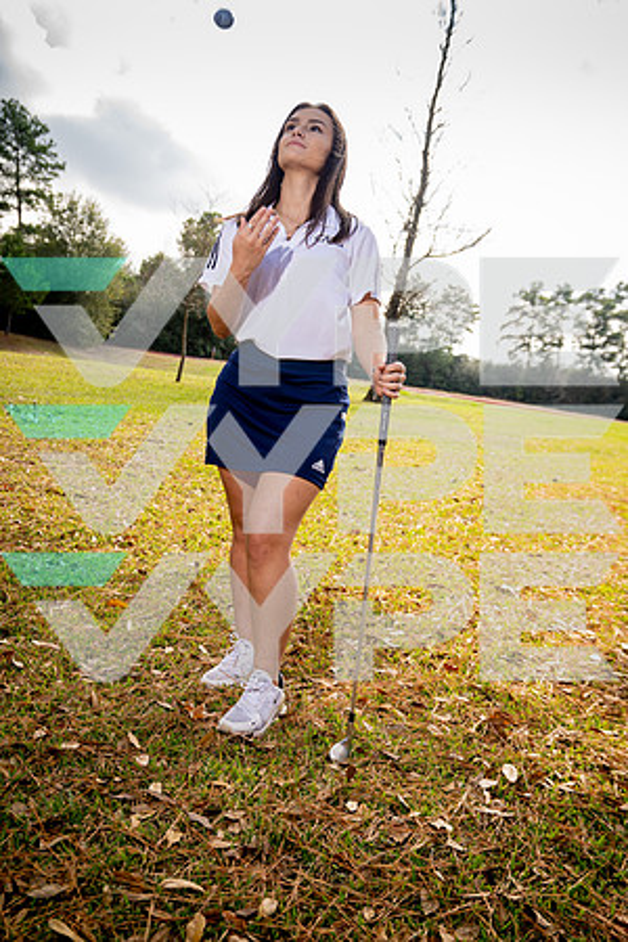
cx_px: 314
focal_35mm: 32
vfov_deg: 58.7
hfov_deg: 41.1
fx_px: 837
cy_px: 471
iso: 160
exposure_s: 1/250
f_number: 4.5
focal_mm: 32
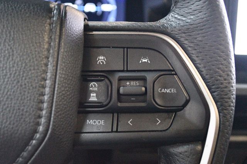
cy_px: 82
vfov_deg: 25.0
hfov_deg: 36.9
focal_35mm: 54
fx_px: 370
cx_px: 124
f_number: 5
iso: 12800
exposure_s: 1/50
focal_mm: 36
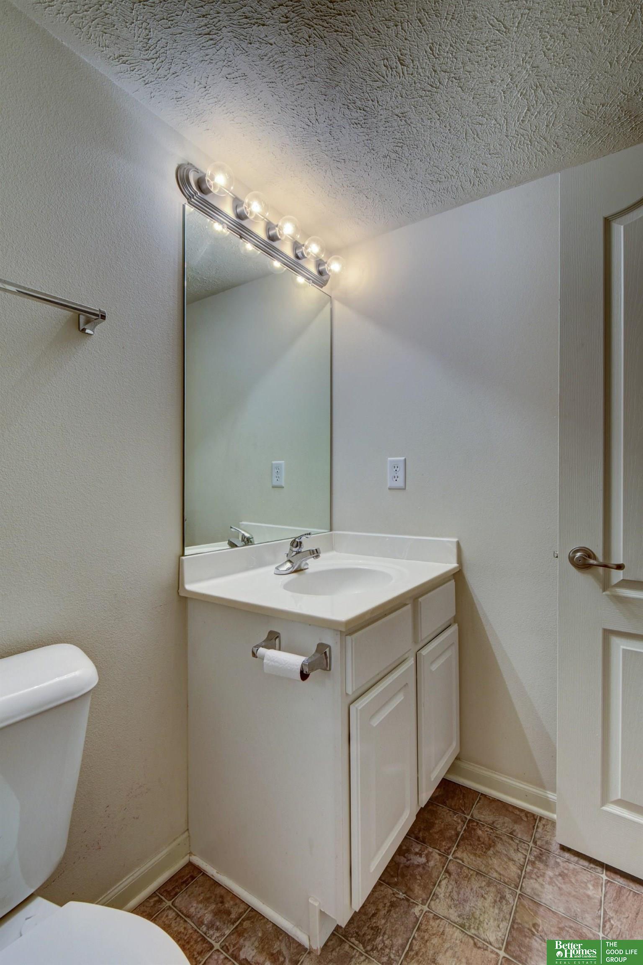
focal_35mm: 15
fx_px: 402
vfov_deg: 100.4
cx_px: 322
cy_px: 482
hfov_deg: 77.3
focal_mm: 10
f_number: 8
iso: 400
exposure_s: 1/15
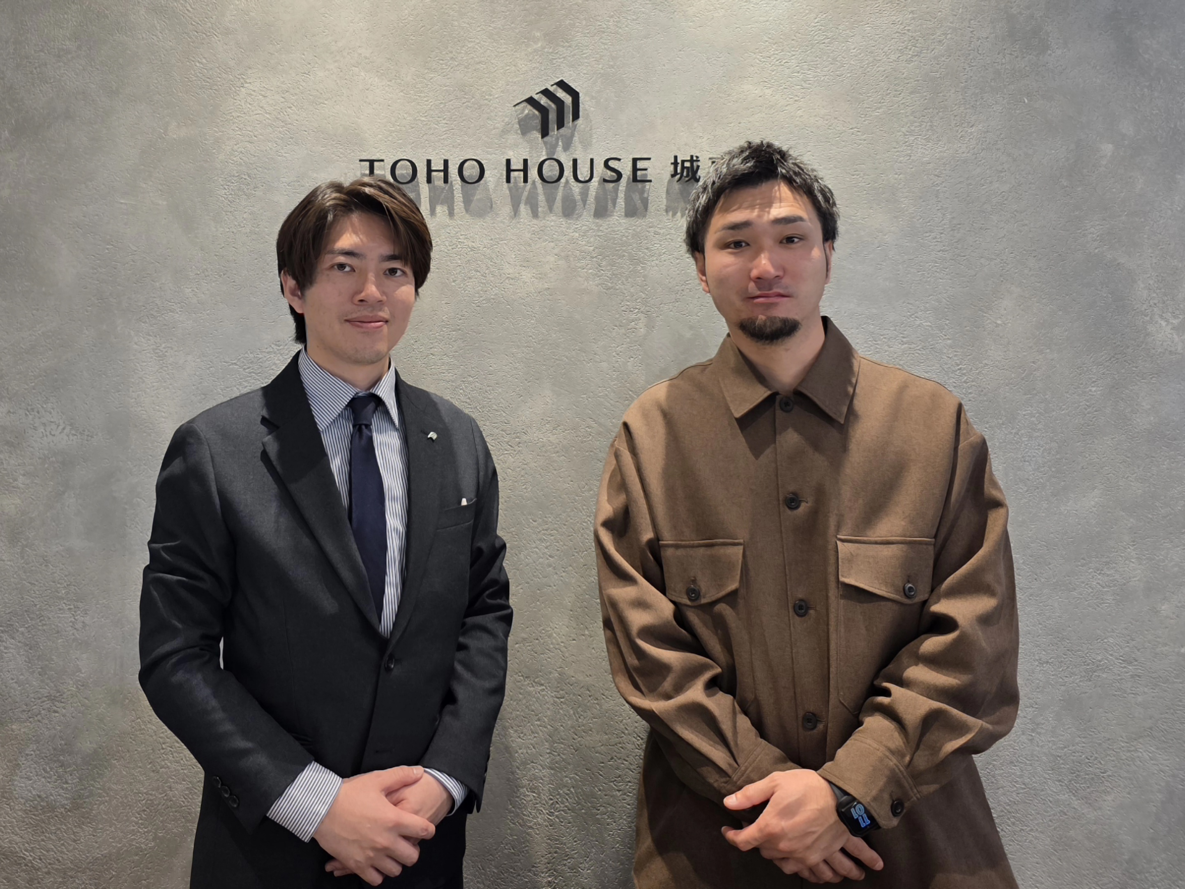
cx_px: 592
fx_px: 787
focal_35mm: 23
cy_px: 444
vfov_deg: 58.9
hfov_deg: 73.9
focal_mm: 6.3
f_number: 1.7
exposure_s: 1/101
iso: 125
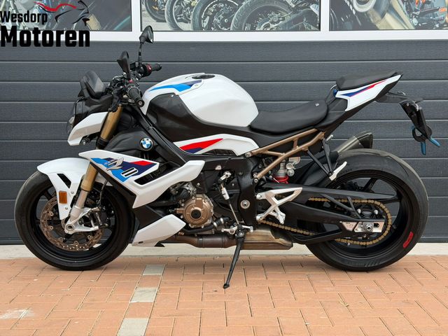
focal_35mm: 48
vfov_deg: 30.3
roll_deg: +0.3
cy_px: 168
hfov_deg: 39.7
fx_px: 621
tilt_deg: -4.3
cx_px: 224
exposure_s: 1/1715
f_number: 1.78
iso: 80
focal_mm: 6.76
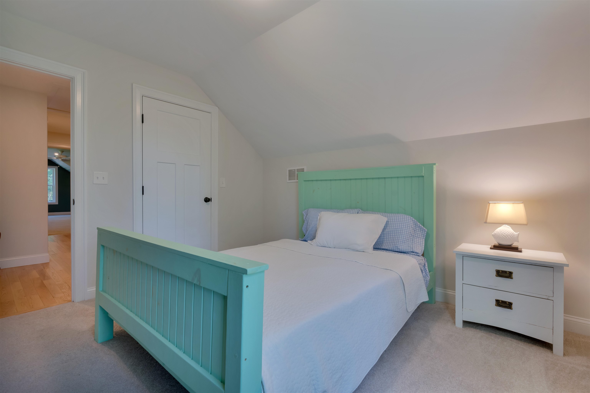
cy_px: 196
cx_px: 295
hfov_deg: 96.7
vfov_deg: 73.7
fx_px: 262
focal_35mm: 16
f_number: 8
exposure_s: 1/200
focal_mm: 16
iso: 800
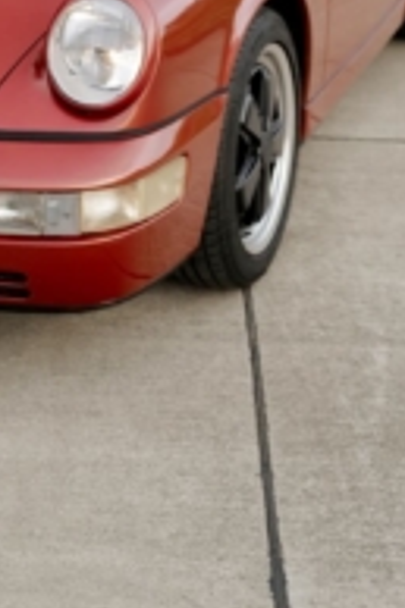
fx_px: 1724
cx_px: 14
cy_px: -259
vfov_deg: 18.2
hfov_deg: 13.2
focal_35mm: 102
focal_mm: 28
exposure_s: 1/50
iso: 100
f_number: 2.2
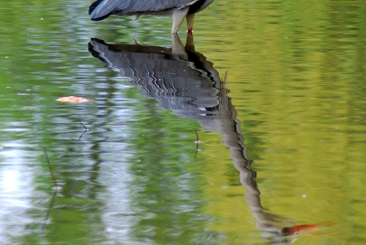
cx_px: 234
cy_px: 26
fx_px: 4813
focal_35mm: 473
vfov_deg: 2.9
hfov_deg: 4.4
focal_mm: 165
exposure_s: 1/400
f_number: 5.6
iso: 400
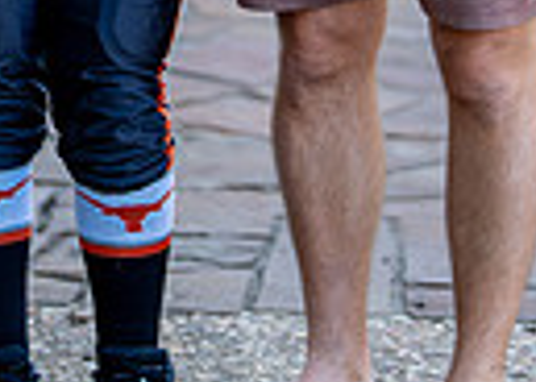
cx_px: 355
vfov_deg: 5.3
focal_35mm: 266
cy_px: -287
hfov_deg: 7.6
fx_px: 4047
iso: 200
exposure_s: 1/1250
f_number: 1.2
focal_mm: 50
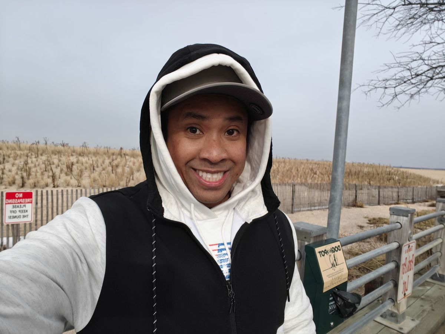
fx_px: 270
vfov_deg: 63.5
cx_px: 222
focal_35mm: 21
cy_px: 167
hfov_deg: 79.0
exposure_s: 1/581
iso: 64
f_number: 2.4
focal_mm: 3.23
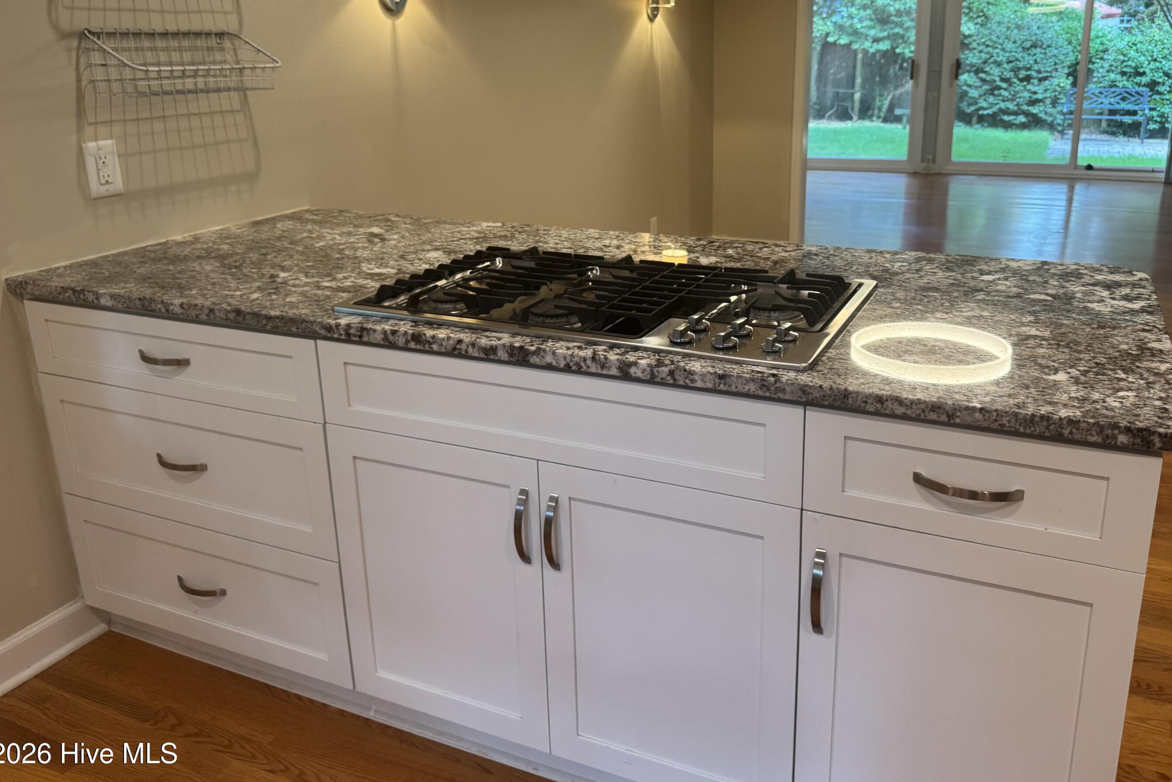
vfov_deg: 46.1
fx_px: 912
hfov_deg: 65.4
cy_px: 305
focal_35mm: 28
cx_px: 625
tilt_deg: -14.5
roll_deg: +0.8
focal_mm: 6.76
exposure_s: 1/120
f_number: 1.78
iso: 200
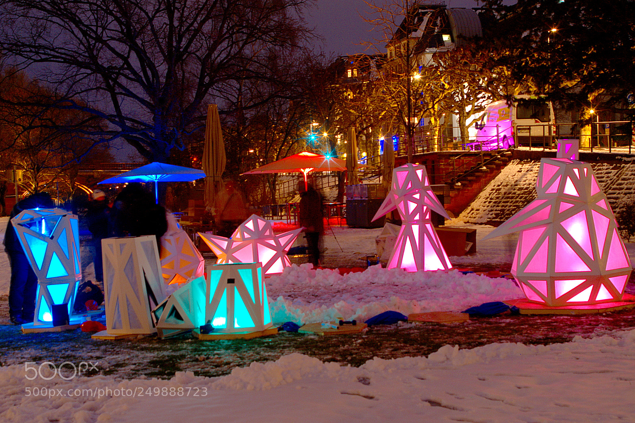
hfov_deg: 36.9
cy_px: 212
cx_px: 318
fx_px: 952
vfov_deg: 25.0
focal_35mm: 54
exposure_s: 5
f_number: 8
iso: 100
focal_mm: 36
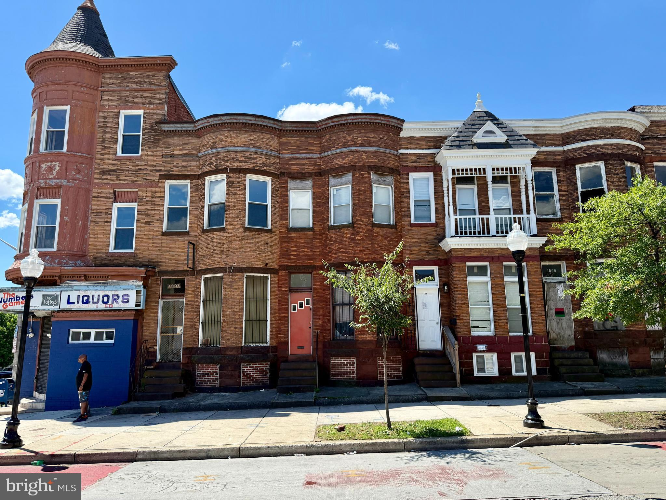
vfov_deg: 56.8
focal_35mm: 24
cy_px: 250
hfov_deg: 71.6
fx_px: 462
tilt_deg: +9.9
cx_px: 333
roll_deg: +0.4
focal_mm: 6.76
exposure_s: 1/3759
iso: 100
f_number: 1.78
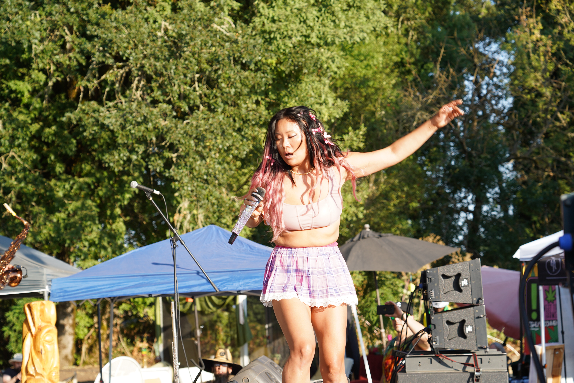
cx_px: 287
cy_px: 192
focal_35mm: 83
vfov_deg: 16.5
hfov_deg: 24.5
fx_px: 1323
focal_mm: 83
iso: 125
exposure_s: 1/160
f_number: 5.6
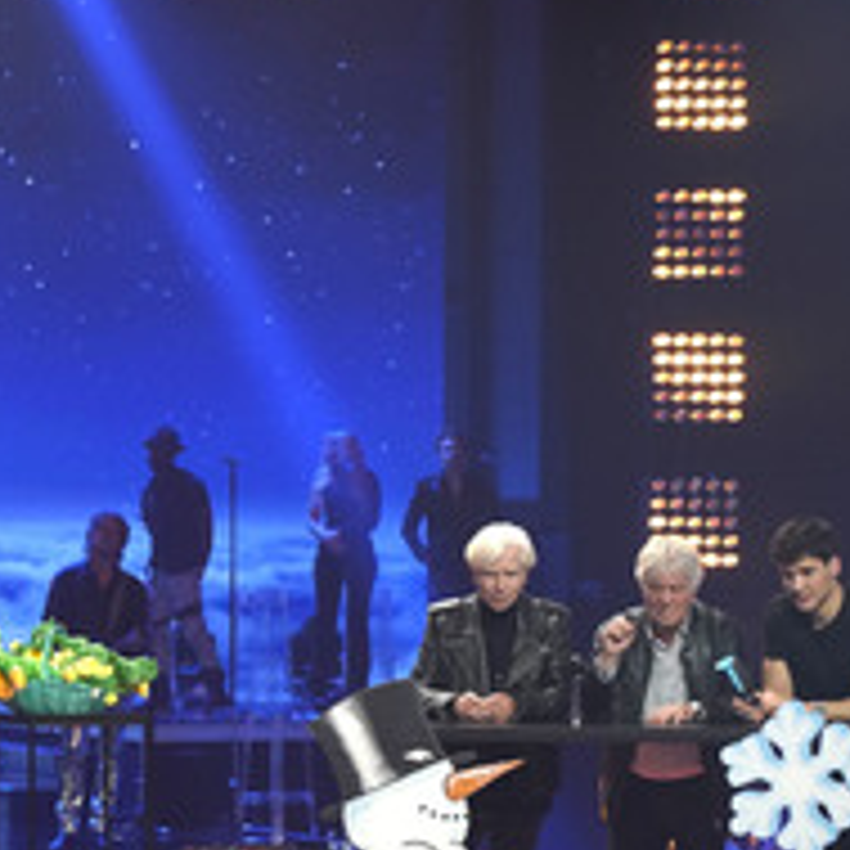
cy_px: 643
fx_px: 3612
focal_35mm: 130
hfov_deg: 13.3
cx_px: 20
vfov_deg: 13.4
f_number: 5.6
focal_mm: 64
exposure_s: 1/160
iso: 3200
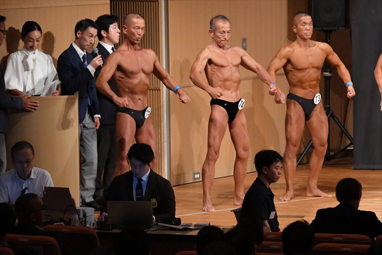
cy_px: 128
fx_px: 2386
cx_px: 191
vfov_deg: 6.1
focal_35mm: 225
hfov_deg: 9.2
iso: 10000
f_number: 5.6
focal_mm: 150
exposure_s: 1/400
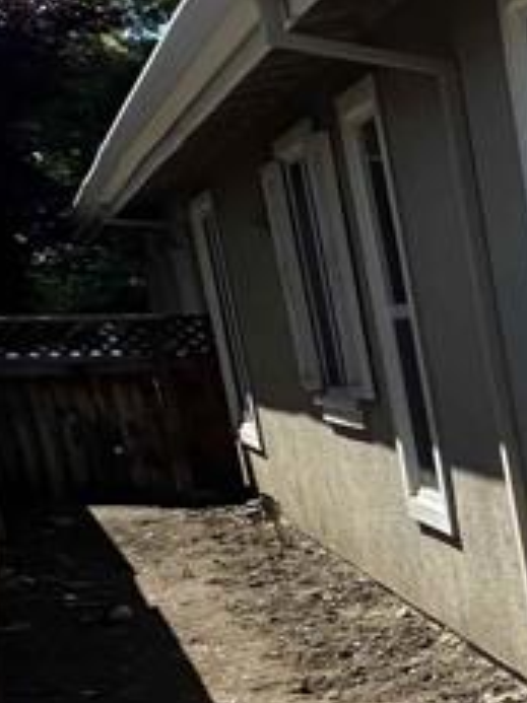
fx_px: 1260
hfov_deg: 11.9
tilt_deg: -10.1
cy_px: 530
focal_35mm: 62
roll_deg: +0.3
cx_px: 1541
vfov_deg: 30.7
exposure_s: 1/1304
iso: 50
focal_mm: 2.22
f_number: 2.2
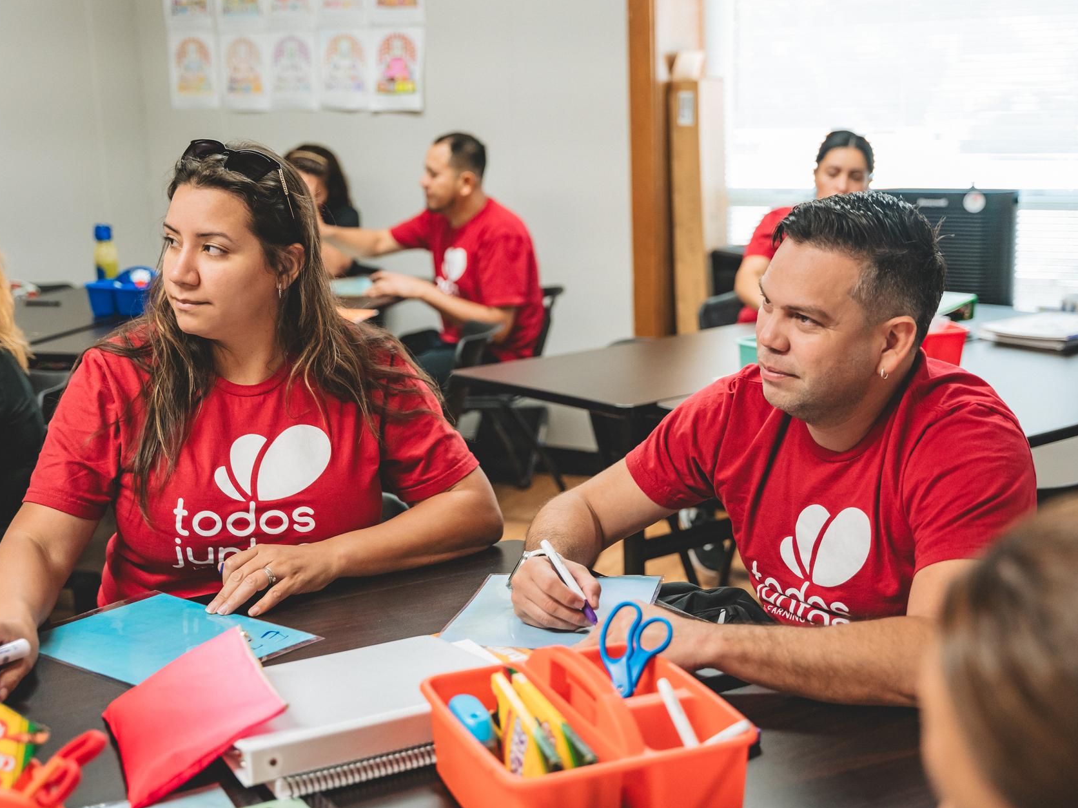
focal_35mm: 49
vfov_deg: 29.7
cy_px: 408
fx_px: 1526
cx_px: 516
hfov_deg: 38.9
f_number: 2.8
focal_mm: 43.9
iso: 1000
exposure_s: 1/125
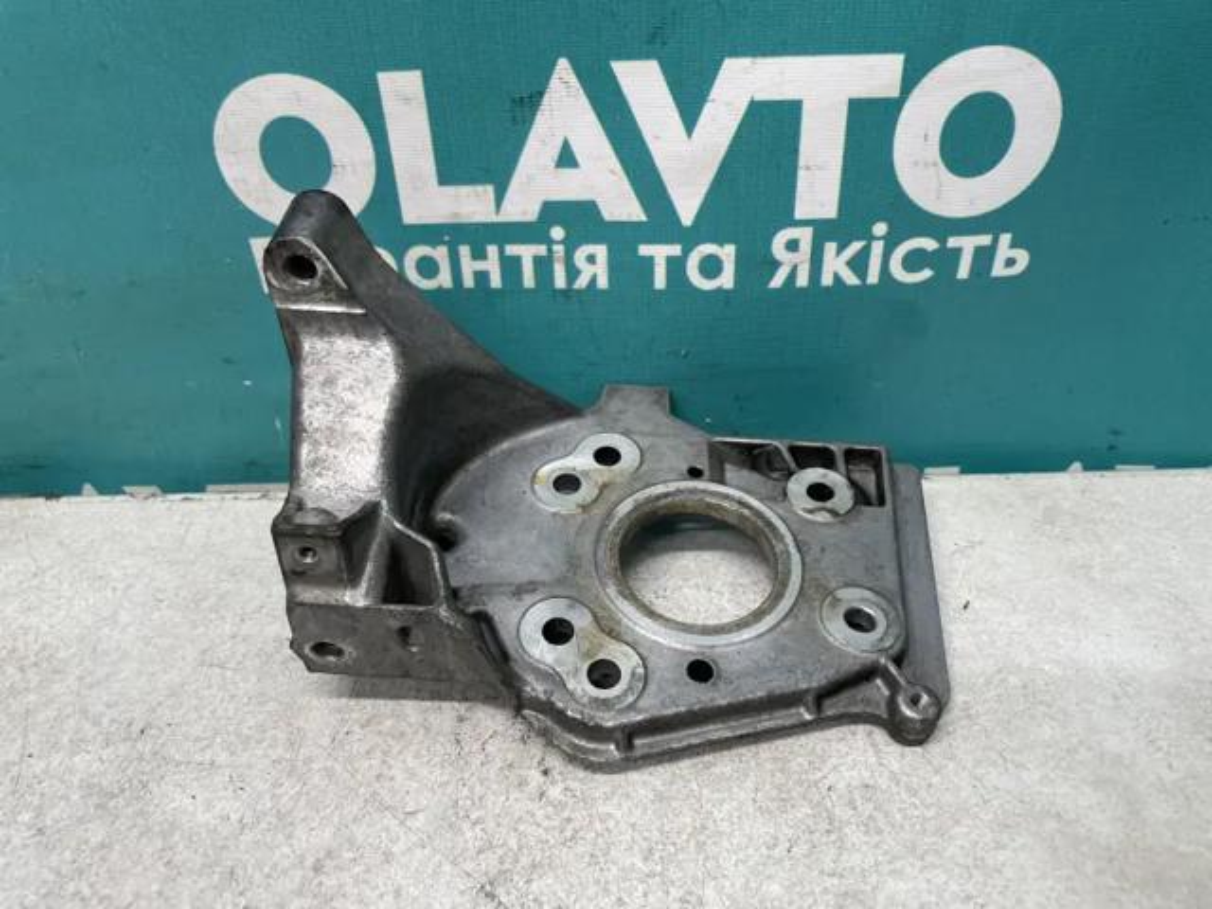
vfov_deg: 53.1
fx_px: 910
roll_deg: +3.6
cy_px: 454
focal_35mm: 26
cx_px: 606
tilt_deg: -35.4
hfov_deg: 67.3
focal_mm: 4.2
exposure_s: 1/100
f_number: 1.6
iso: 125
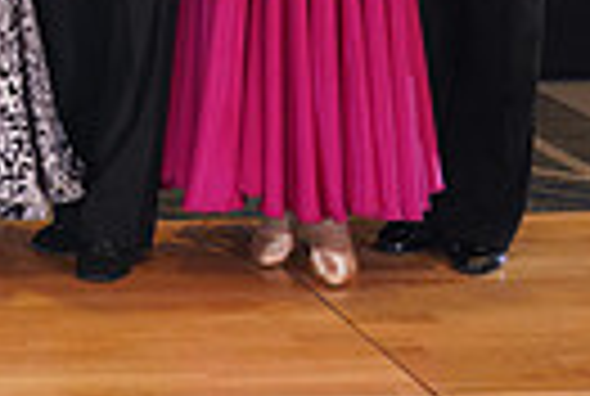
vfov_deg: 9.6
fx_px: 2250
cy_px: -313
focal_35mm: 137
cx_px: -504
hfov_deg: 13.3
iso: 1600
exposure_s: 1/160
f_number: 4
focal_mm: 31
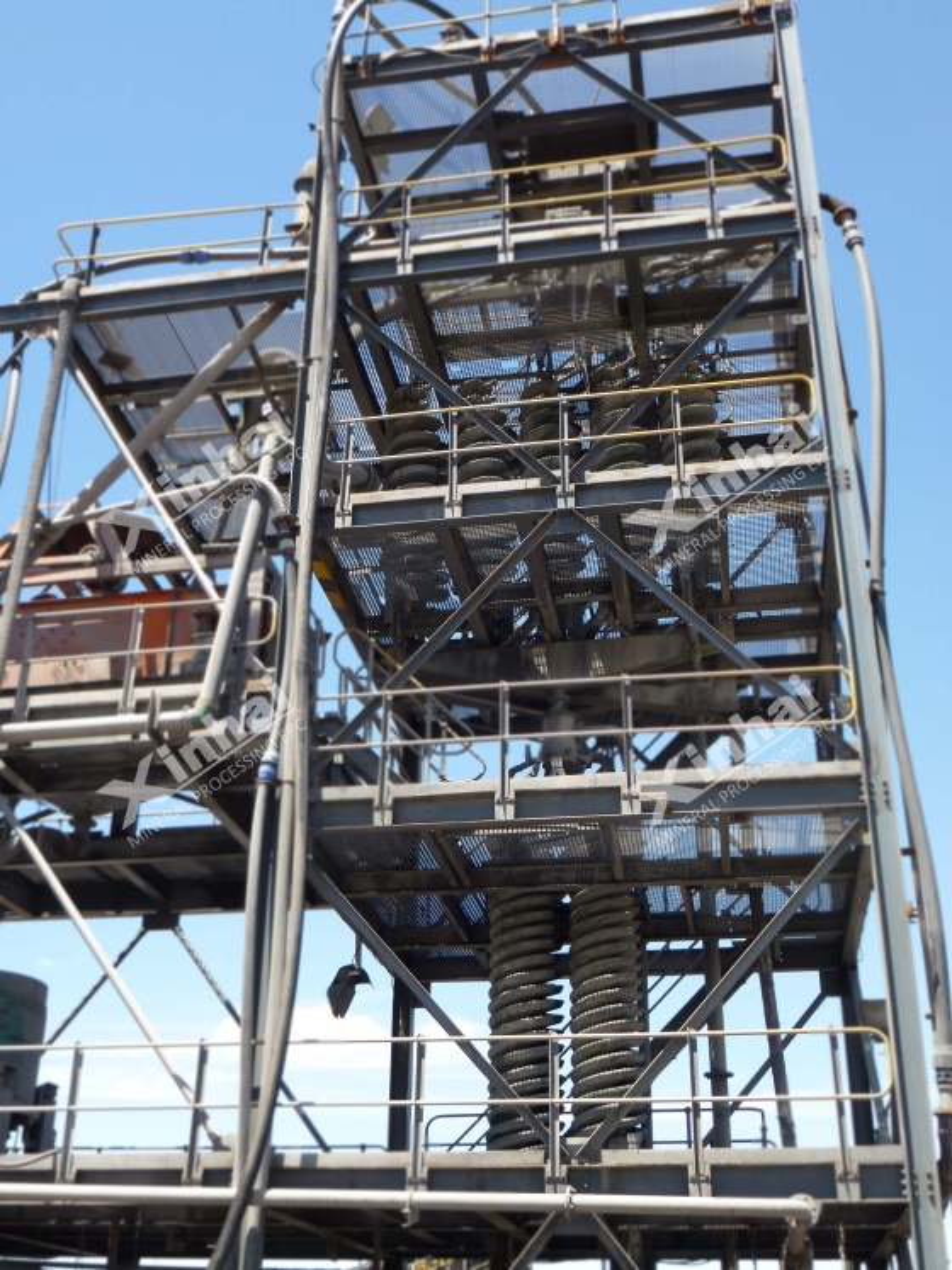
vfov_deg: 49.0
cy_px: 635
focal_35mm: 38
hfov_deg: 37.7
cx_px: 476
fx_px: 1394
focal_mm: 6.8
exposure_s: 1/320
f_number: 3.8
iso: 100
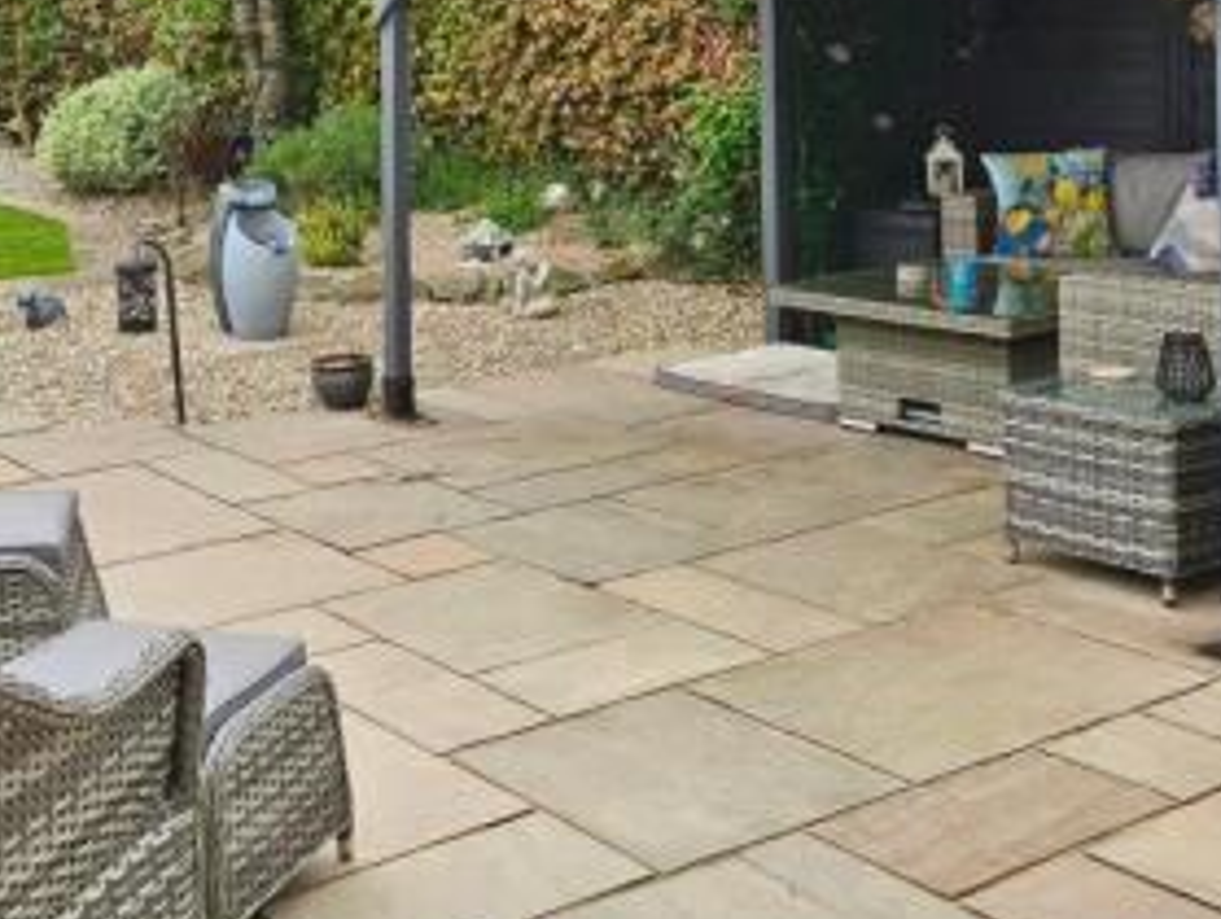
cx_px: 289
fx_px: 1766
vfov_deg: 29.1
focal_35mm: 50
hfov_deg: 37.1
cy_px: 396
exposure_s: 1/818
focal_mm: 5
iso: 50
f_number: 1.8
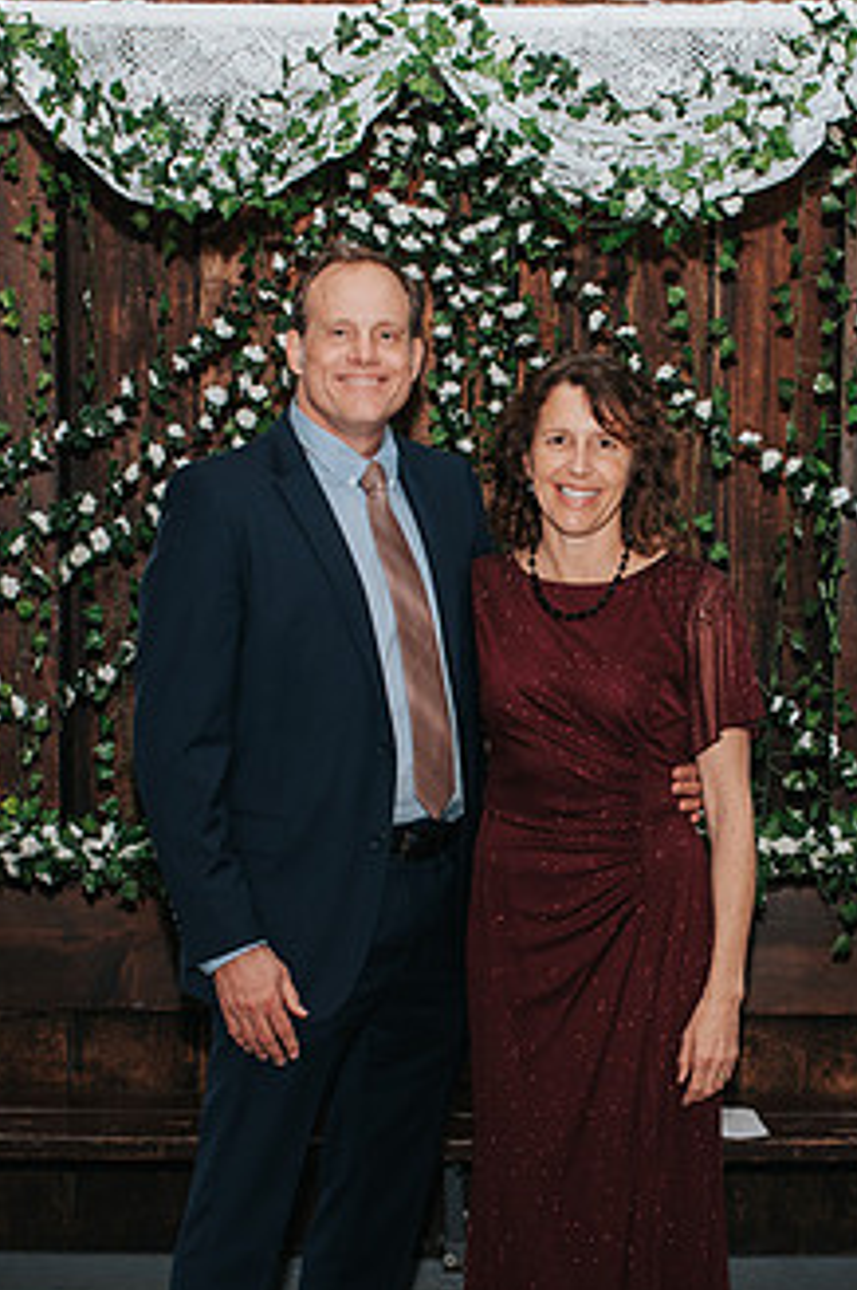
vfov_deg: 26.1
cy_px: 938
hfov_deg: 17.6
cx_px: 557
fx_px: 2755
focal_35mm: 77
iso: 1000
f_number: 4.5
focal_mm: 35
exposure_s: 1/200
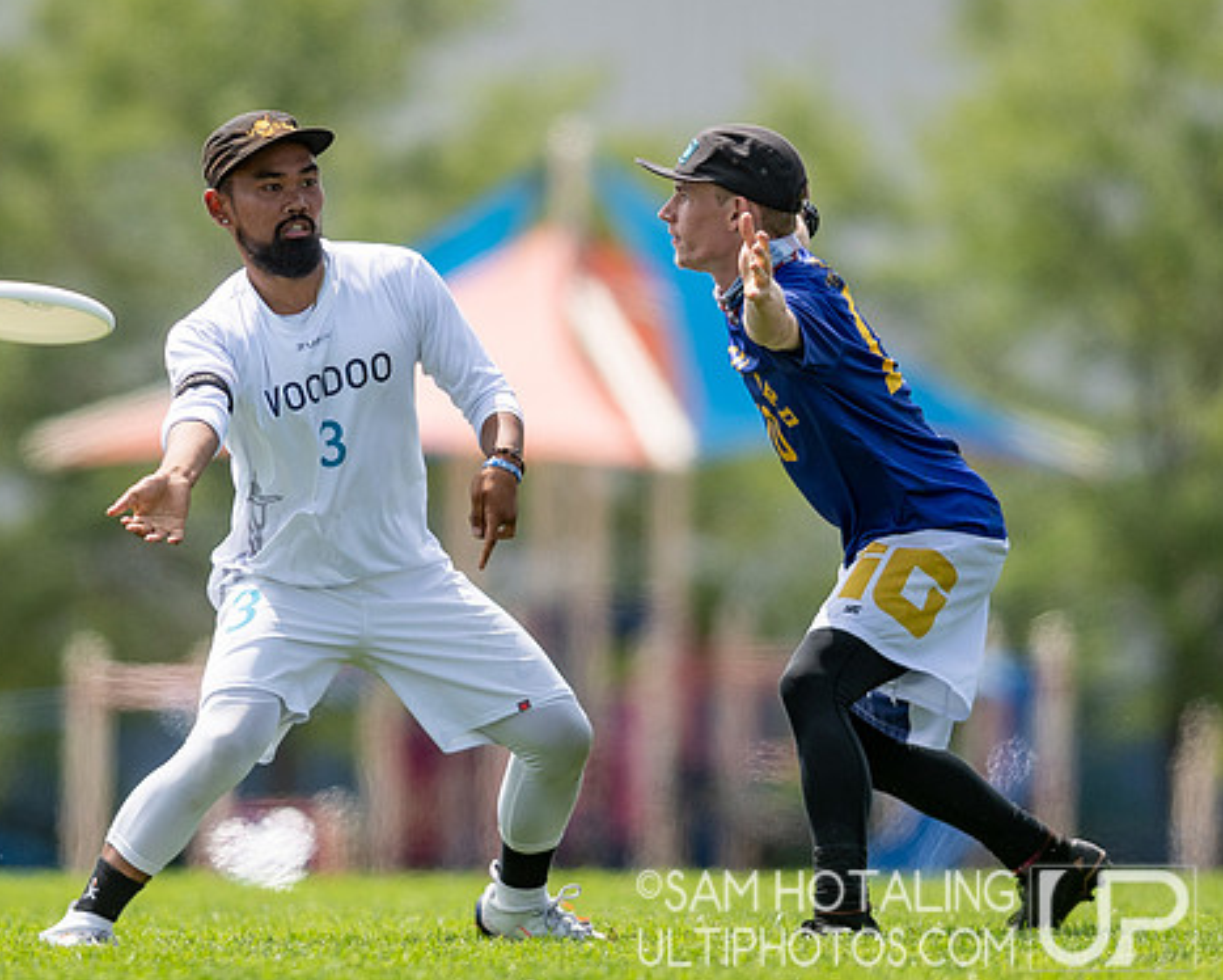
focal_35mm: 779
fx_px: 28209
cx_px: 346
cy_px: 380
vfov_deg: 2.0
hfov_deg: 2.5
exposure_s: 1/3200
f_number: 2.8
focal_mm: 300
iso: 125
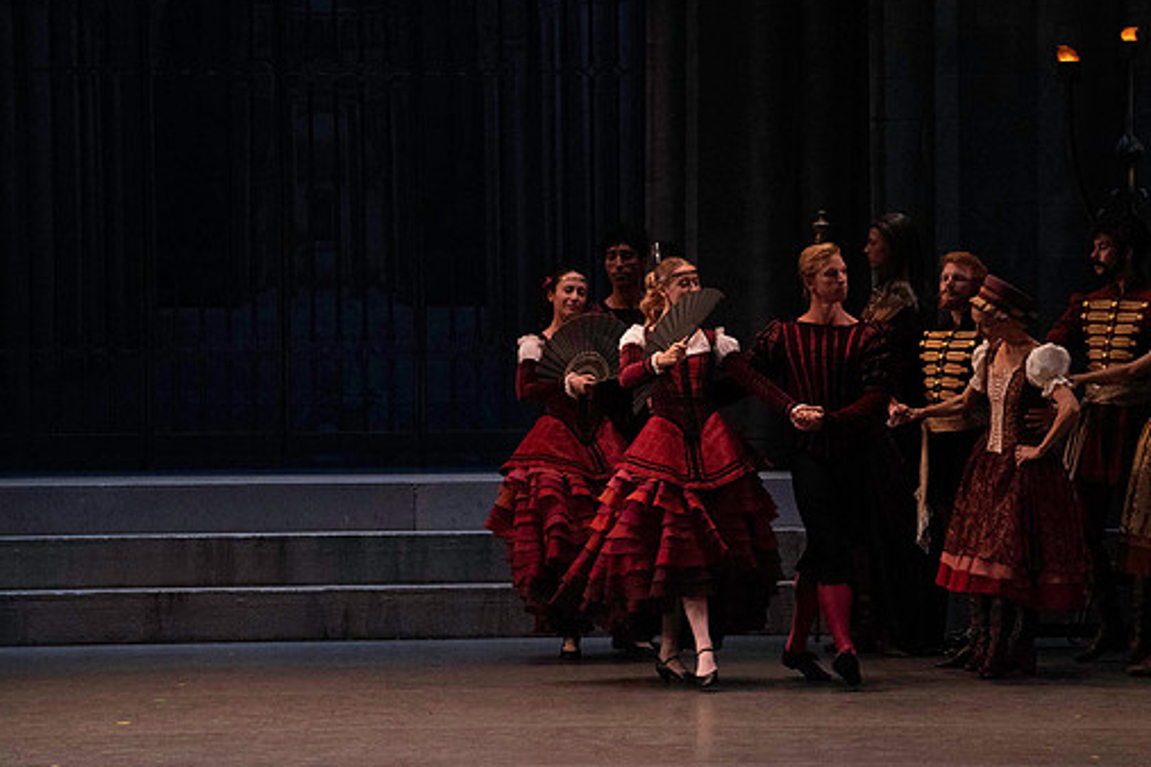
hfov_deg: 9.0
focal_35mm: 229
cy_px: 353
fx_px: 7321
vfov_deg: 6.0
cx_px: 652
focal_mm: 200
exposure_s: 1/400
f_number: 7.1
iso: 12800
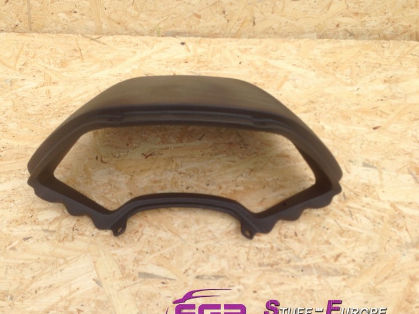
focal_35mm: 37
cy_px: 175
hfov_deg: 50.0
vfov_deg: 38.6
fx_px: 448
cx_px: 187
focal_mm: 4.12
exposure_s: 1/1748
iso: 50
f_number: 2.4
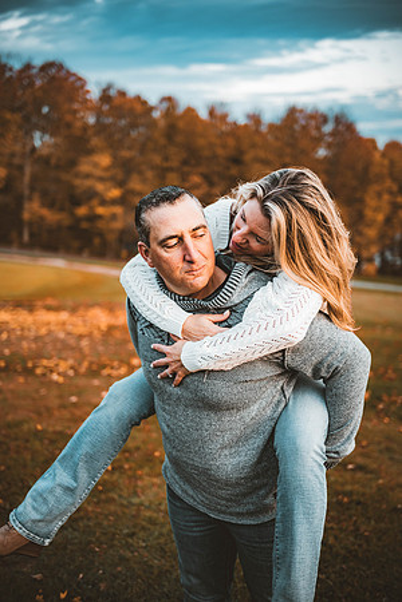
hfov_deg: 33.4
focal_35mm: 40
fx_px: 670
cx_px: 201
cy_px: 301
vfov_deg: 48.5
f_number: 2
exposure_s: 1/640
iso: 1000
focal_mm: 40
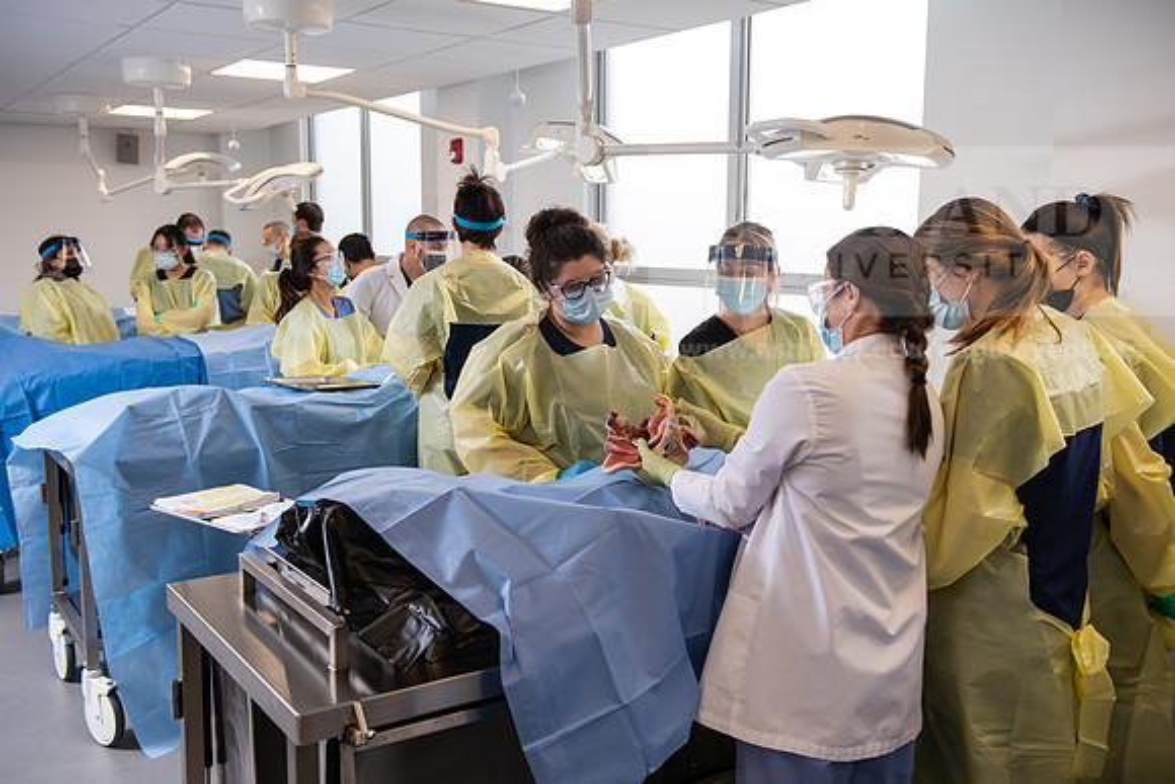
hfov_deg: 54.4
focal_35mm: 35
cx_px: 588
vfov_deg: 37.9
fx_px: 1143
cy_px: 392
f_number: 4
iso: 500
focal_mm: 35
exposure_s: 1/200
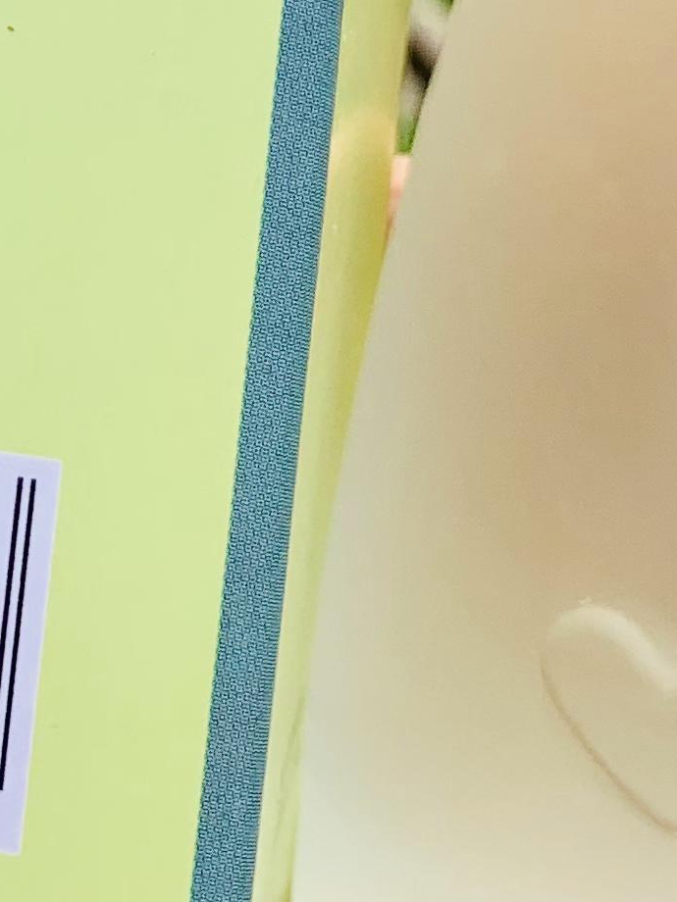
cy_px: -597
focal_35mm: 114
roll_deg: +0.5
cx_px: 240
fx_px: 2973
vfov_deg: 15.4
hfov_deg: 13.0
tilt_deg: -22.1
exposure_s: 1/903
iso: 25
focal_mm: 4.25
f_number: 1.8
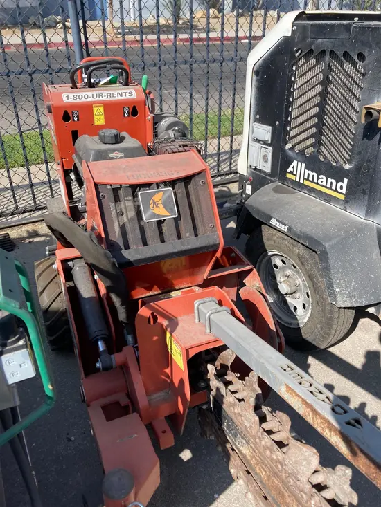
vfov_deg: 63.4
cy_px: 254
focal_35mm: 28
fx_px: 411
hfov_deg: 49.8
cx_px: 190
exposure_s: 1/1033
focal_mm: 3.99
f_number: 1.8
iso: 20
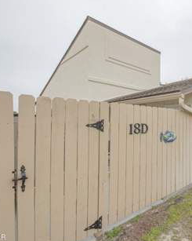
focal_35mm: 22
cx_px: 151
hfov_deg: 58.6
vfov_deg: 75.1
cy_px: 123
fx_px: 157
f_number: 16
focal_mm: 10
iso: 400
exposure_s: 1/160
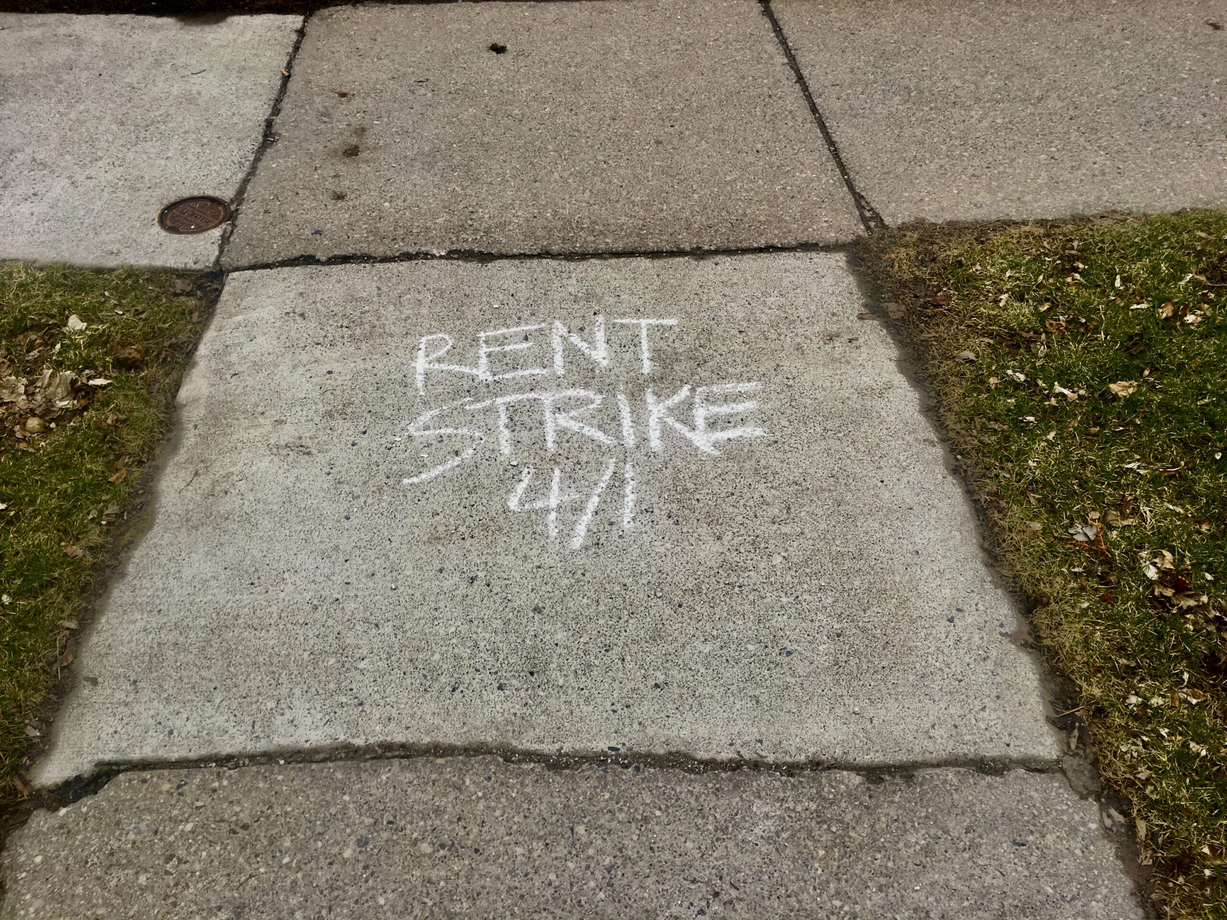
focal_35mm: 29
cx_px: 614
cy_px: 460
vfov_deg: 48.2
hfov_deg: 61.7
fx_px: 1028
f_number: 2.2
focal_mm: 4.15
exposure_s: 1/1131
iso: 25
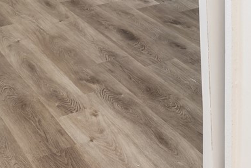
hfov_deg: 24.9
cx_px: 226
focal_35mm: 79
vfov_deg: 14.7
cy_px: -154
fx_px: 551
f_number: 8
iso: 125
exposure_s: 1/2
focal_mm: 14
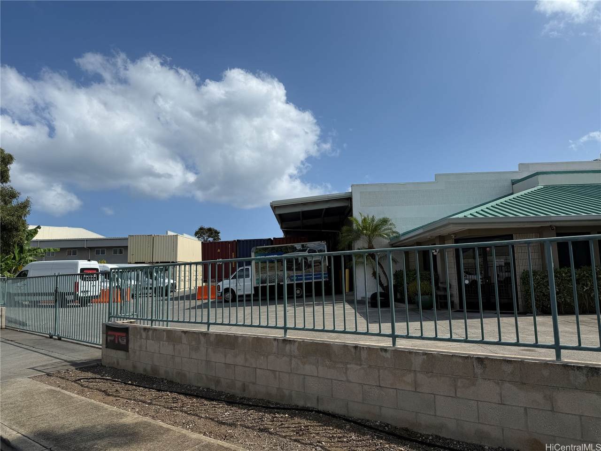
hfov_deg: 71.6
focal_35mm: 24
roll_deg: +1.8
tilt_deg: +6.2
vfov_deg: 56.8
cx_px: 300
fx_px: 417
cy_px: 226
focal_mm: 6.76
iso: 80
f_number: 1.78
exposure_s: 1/8130
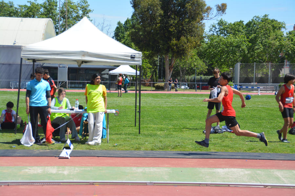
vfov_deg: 14.7
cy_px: 98
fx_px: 762
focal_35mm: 93
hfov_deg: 21.9
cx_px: 148
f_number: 6.3
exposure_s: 1/1600
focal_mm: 62
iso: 400
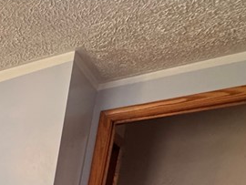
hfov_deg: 23.1
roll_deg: -0.7
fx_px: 377
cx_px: -179
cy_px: 331
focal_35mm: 53
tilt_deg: -15.8
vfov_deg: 20.1
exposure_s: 1/60
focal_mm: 2.22
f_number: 2.2
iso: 250
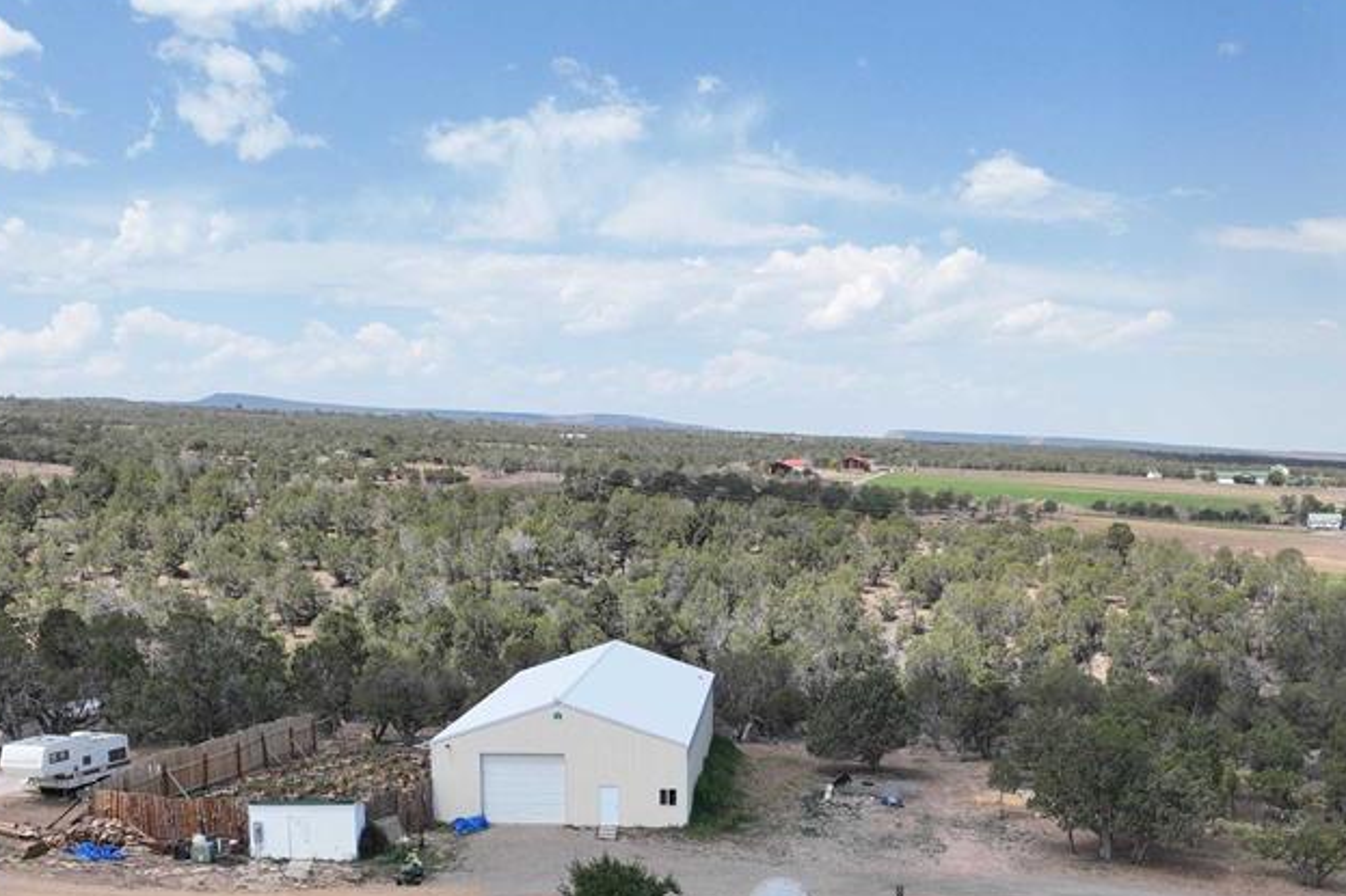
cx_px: 698
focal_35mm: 41
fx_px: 1532
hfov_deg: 47.4
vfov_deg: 31.1
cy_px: 804
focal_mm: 12.29
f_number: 2.8
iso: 140
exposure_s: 1/1600
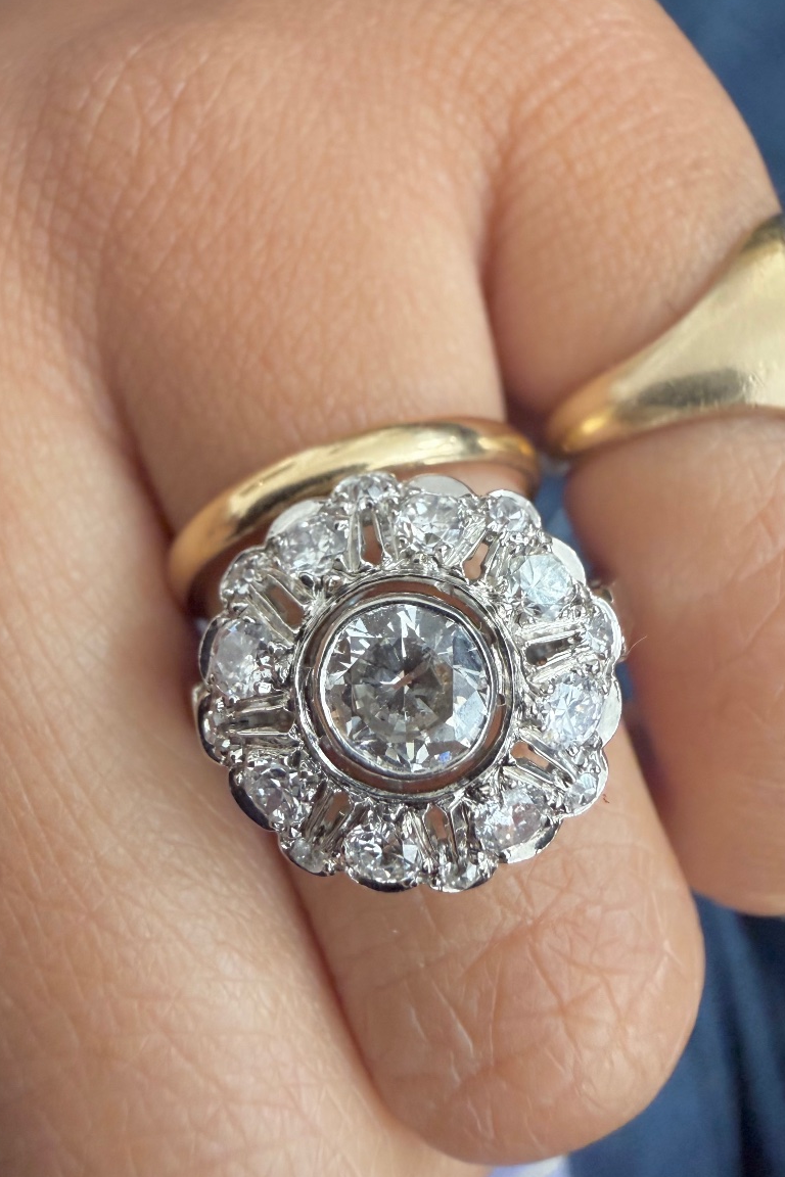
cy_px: 583
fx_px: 850
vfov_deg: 69.4
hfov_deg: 49.5
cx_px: 373
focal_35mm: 26
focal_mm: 2.22
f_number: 2.2
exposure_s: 1/86
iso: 320
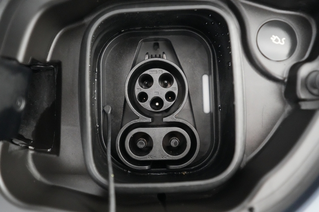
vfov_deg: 47.9
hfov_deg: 67.4
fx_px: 239
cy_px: 106
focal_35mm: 27
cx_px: 160
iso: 12800
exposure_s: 1/80
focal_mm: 27
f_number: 2.8
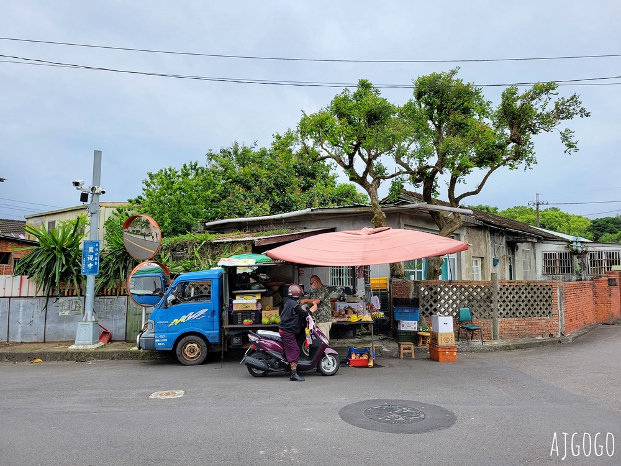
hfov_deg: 67.3
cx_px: 310
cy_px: 233
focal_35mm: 26
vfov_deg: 53.1
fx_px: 466
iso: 40
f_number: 1.8
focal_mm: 5.4
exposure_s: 1/978
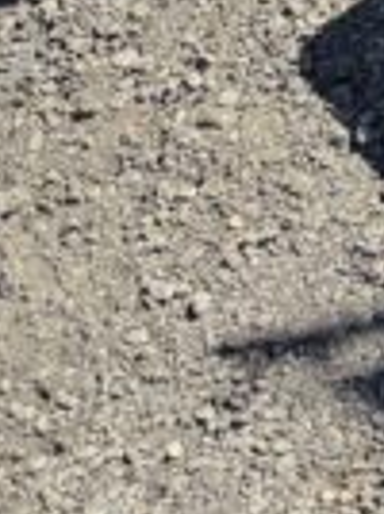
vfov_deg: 12.9
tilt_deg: -40.5
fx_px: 2048
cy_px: -418
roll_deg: +3.7
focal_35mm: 138
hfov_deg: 8.1
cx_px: 1375
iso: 100
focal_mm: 6.76
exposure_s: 1/1174
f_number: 1.78
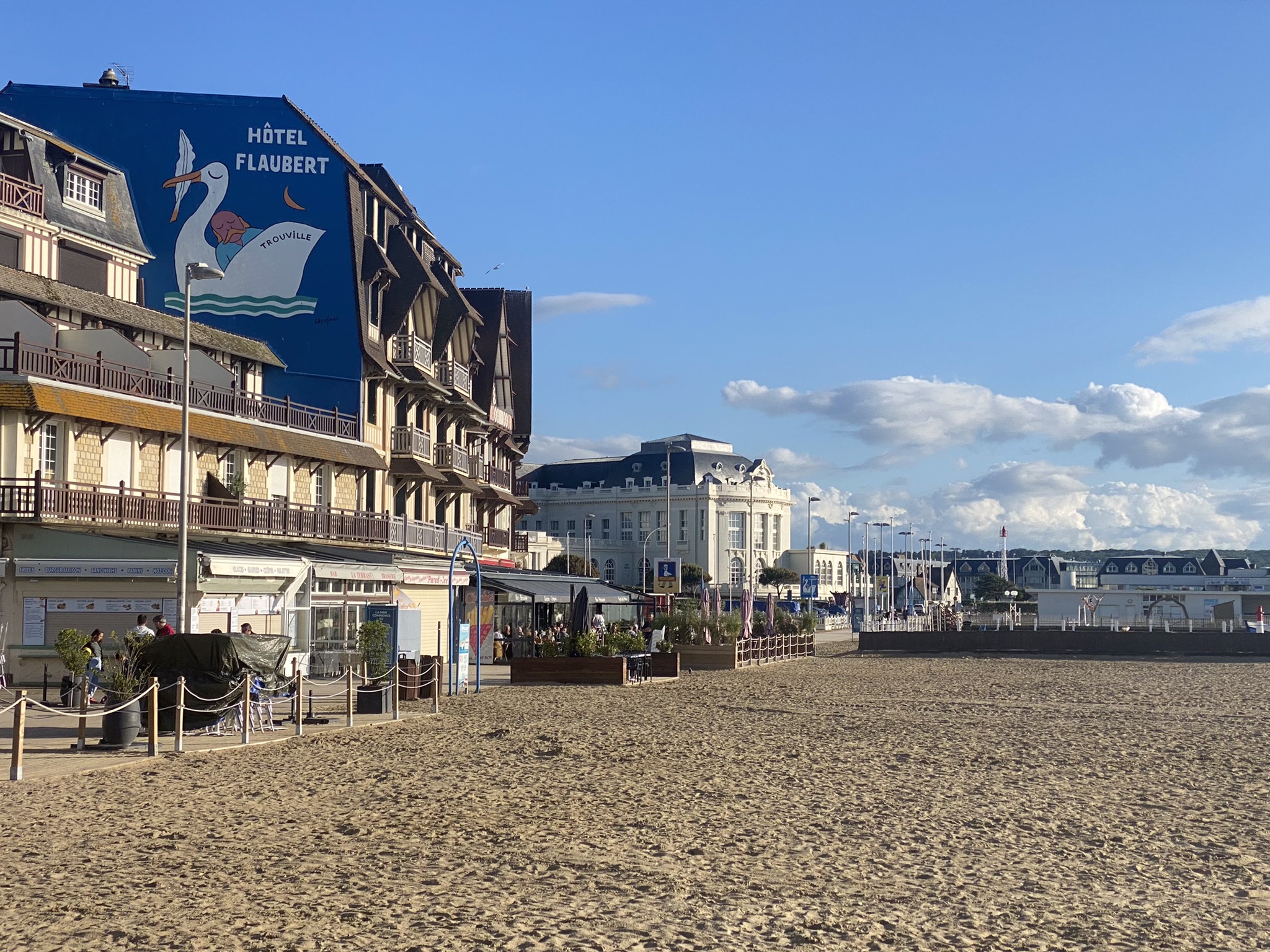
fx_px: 1908
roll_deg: +2.4
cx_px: 635
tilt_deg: +4.6
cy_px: 476
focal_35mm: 52
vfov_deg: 28.0
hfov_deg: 36.8
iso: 20
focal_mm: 6
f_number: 2
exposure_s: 1/1370
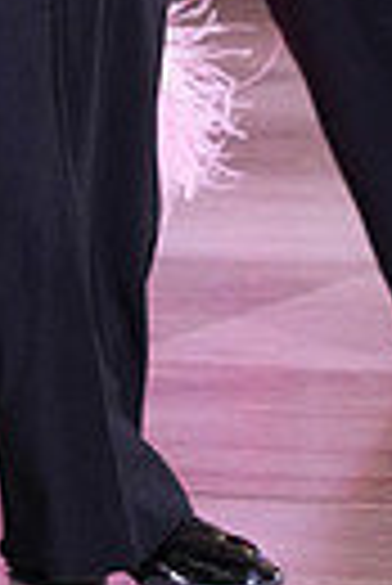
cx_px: -300
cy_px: -459
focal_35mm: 387
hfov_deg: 3.5
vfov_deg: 5.2
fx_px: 6304
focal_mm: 87
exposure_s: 1/250
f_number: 4.5
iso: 2500
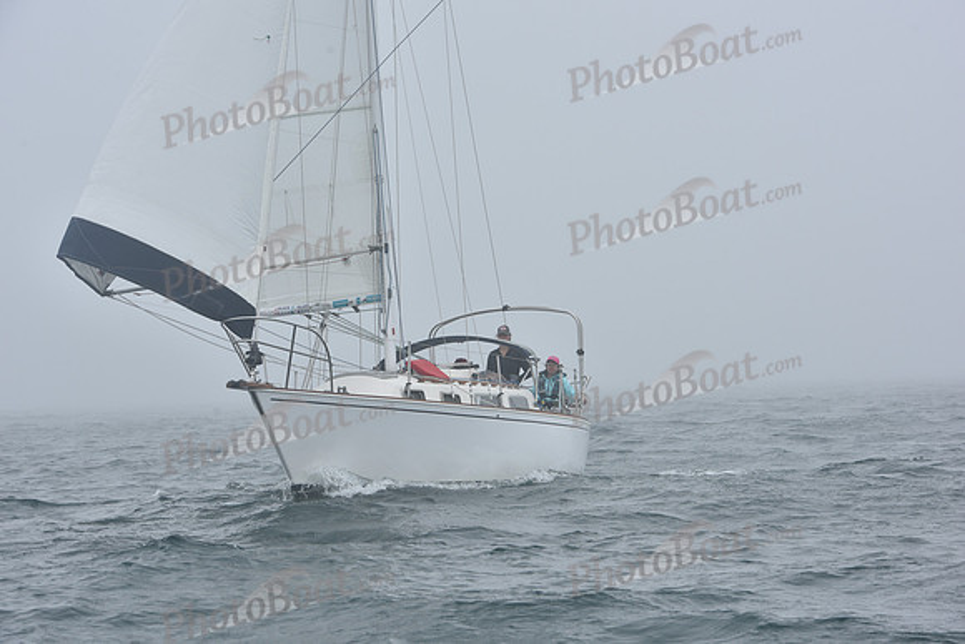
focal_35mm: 100
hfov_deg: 20.4
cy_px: 322
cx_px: 482
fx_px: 2681
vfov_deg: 13.7
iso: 250
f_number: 10
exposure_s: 1/800
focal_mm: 100
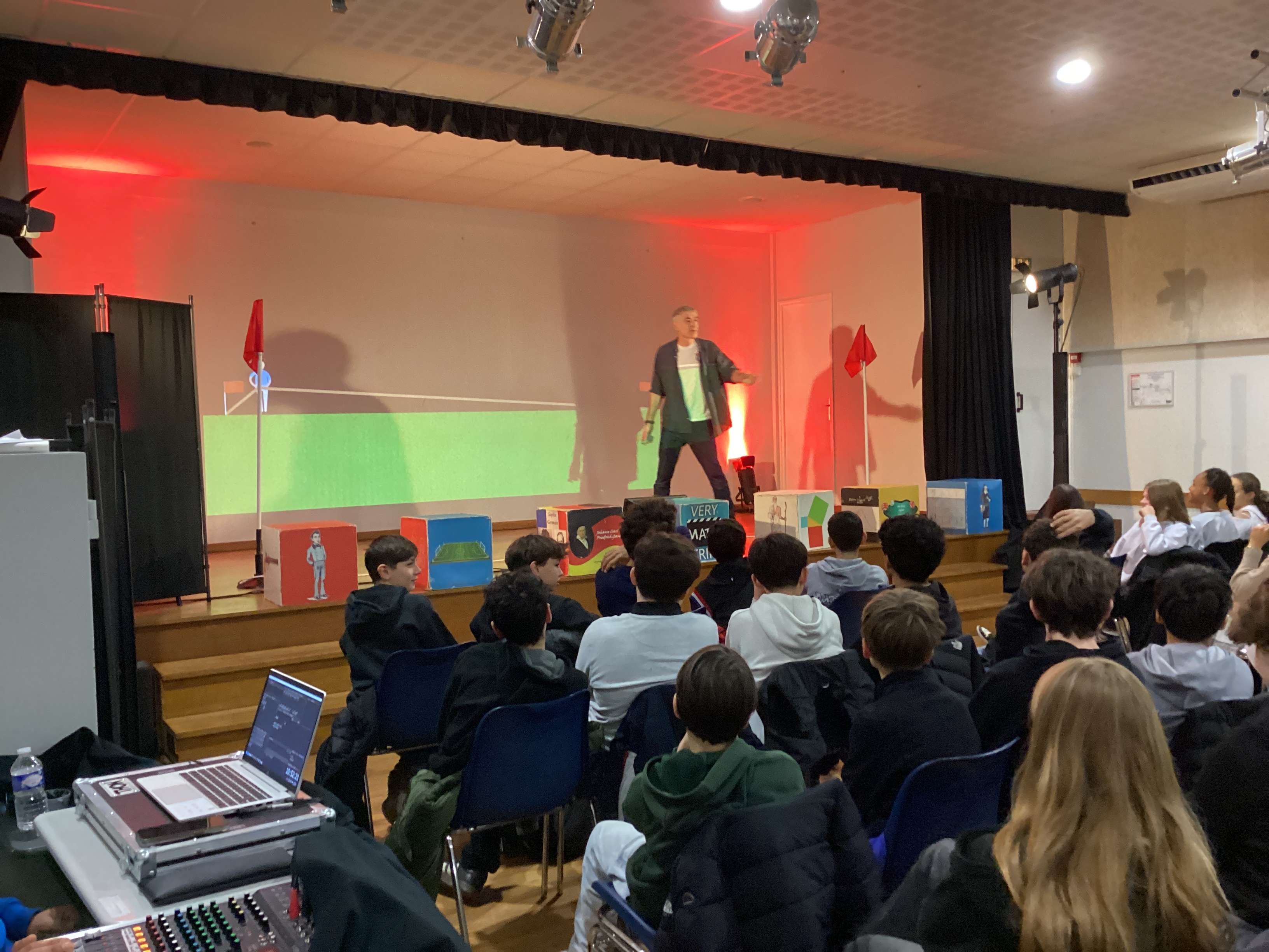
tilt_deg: -2.5
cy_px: 476
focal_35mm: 31
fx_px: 1136
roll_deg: +1.7
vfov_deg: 45.4
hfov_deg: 58.4
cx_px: 634
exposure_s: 1/33
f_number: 2.4
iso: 400
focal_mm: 3.3
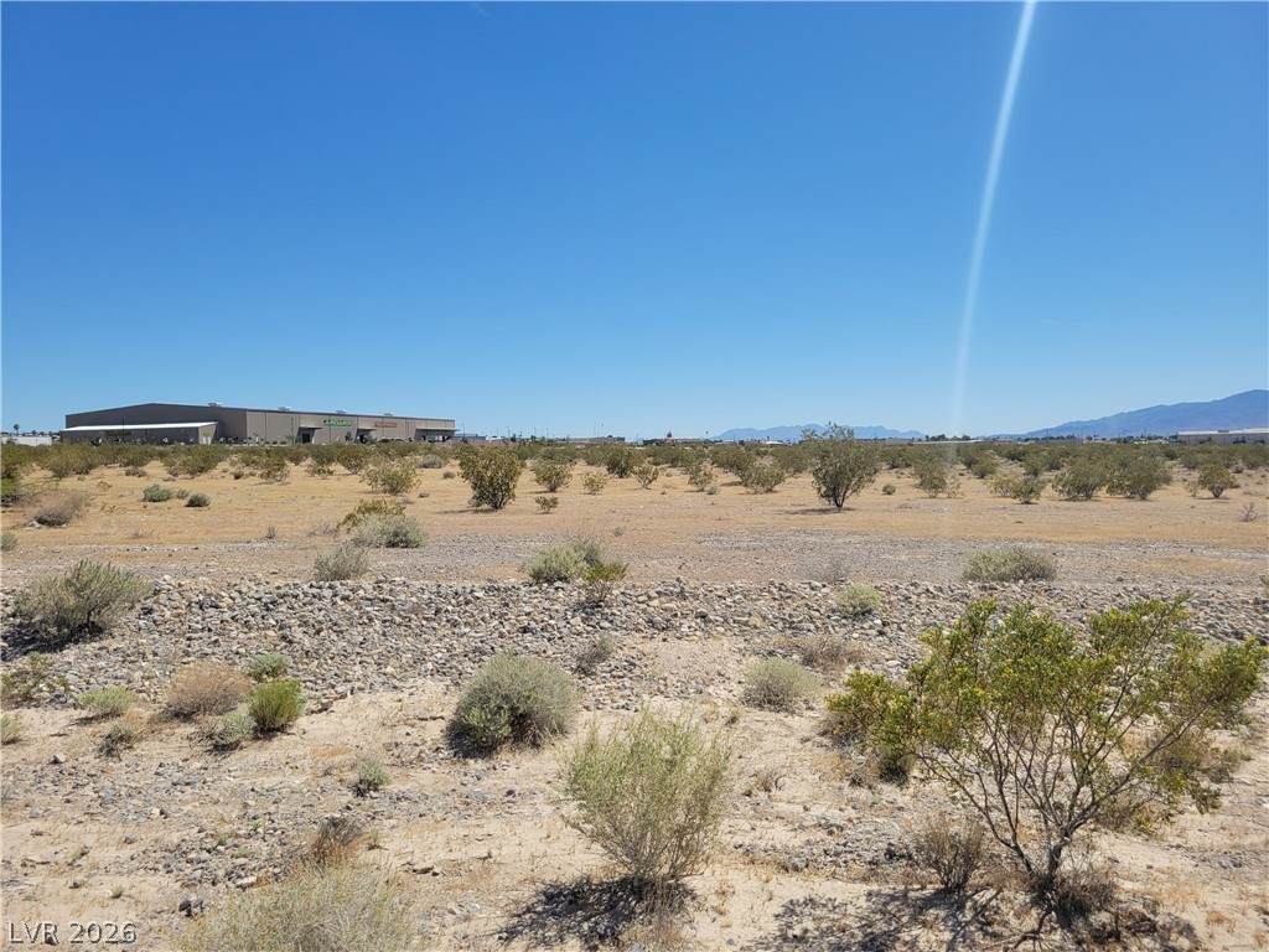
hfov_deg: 67.3
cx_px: 634
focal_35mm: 26
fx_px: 953
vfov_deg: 53.1
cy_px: 476
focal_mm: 5.4
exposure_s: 1/3727
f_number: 1.8
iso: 40
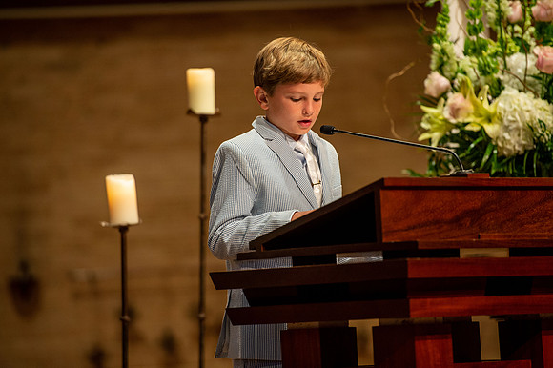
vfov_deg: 6.9
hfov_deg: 10.3
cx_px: 276
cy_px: 184
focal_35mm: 200
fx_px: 3070
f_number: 2.8
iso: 1600
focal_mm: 200
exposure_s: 1/100
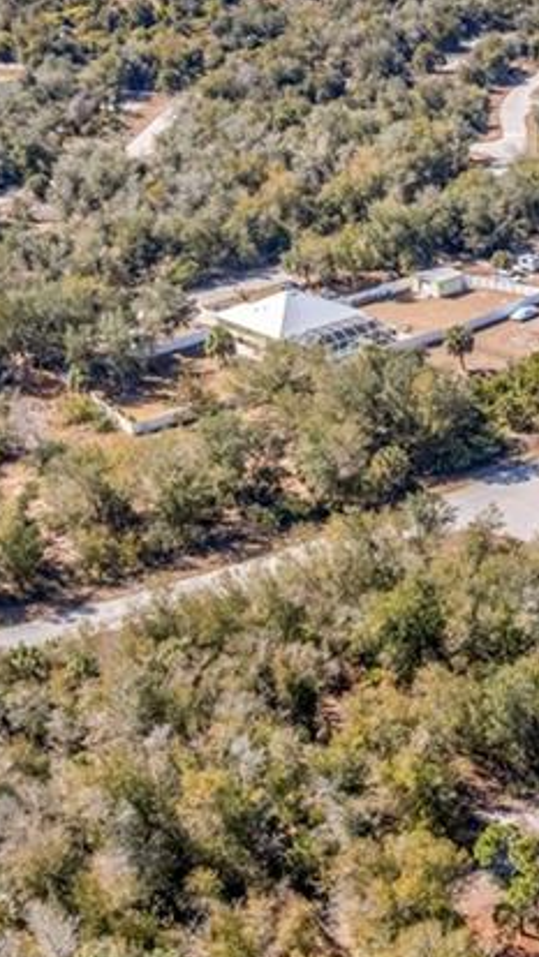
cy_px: 403
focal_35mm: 57
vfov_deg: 36.5
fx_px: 1448
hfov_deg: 20.4
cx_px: 544
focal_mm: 8.38
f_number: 2.8
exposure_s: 1/1600
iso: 200
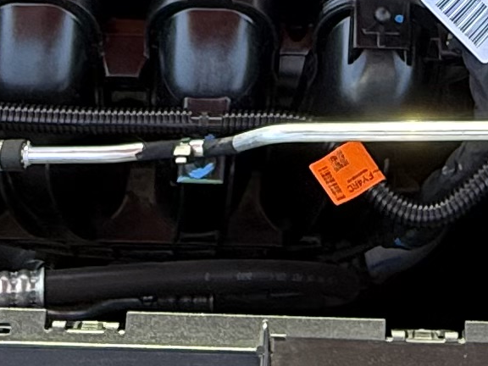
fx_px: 1382
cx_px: 374
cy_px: -182
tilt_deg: -65.6
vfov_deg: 14.1
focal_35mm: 98
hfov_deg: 19.9
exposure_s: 1/99
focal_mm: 2.22
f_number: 2.2
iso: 125
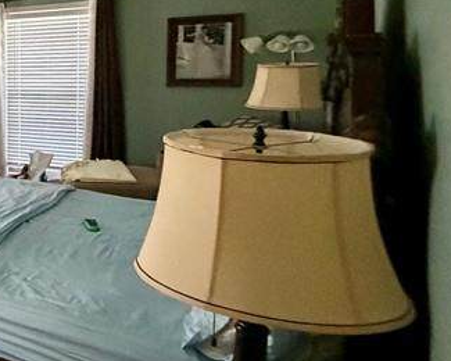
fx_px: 574
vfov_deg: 34.3
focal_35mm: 43
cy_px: 101
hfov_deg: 28.5
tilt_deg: -5.2
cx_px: -219
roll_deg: +2.5
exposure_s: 1/60
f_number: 2.2
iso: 1250
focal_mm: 2.22
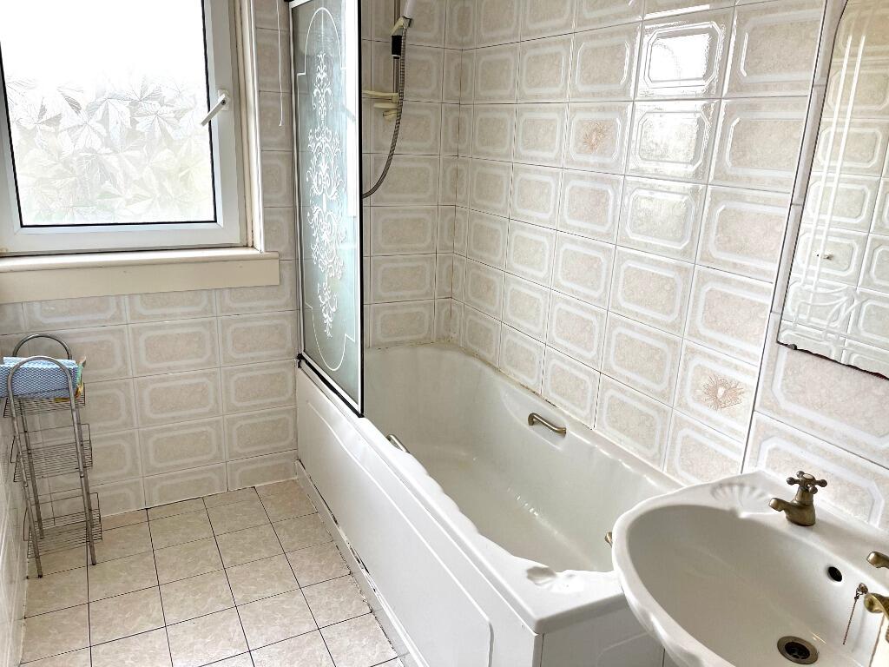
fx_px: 668
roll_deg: -2.7
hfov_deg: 67.3
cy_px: 334
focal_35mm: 26
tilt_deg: -17.7
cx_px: 444
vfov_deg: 53.1
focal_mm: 5.1
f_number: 1.6
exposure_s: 1/100
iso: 80
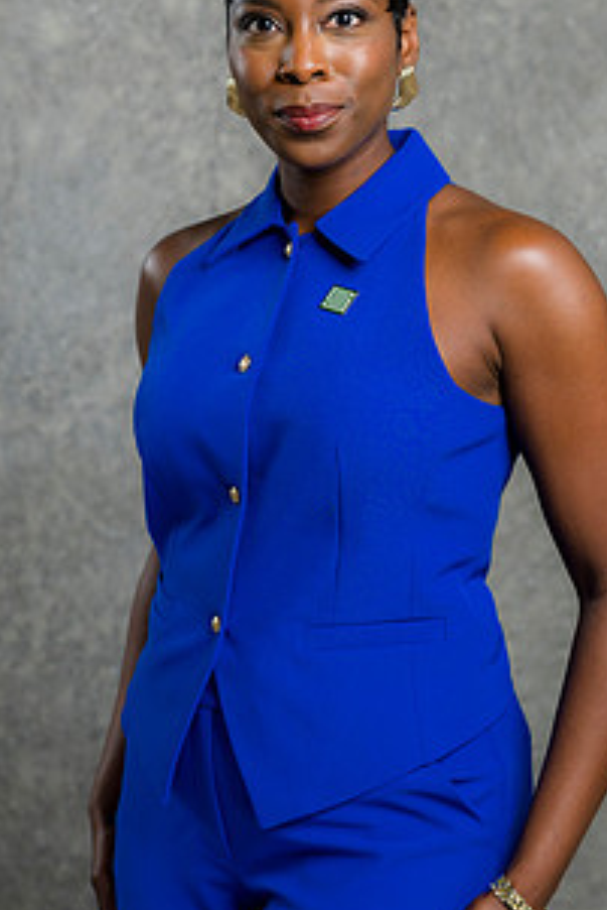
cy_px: 426
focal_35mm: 127
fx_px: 3208
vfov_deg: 16.1
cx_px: 377
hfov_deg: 10.8
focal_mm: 85
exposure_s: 1/200
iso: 125
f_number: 5
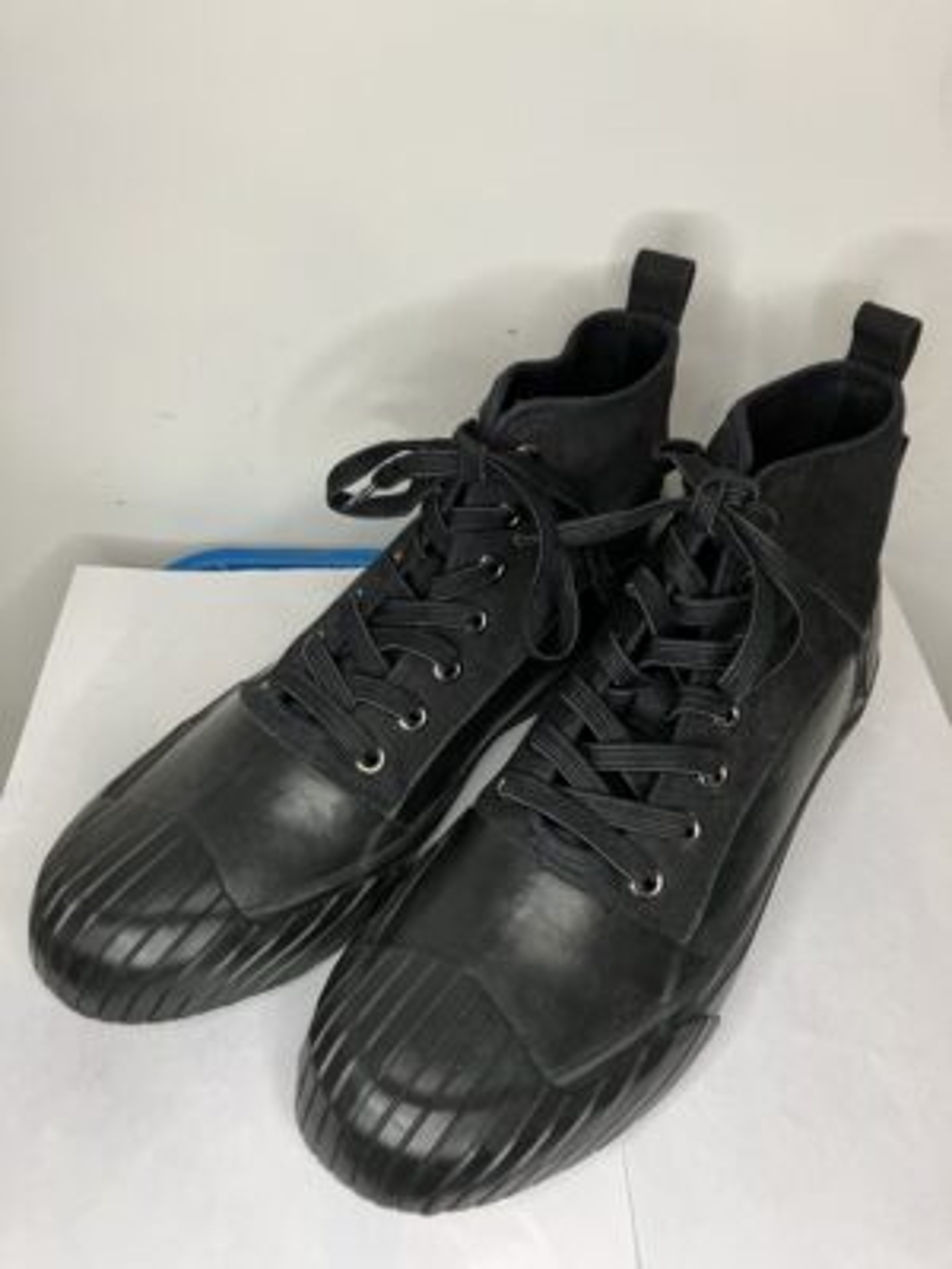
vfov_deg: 63.4
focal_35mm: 28
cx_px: 476
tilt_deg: -45.8
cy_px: 634
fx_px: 1027
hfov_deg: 49.7
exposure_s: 1/50
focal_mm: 3.99
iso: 80
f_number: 1.8
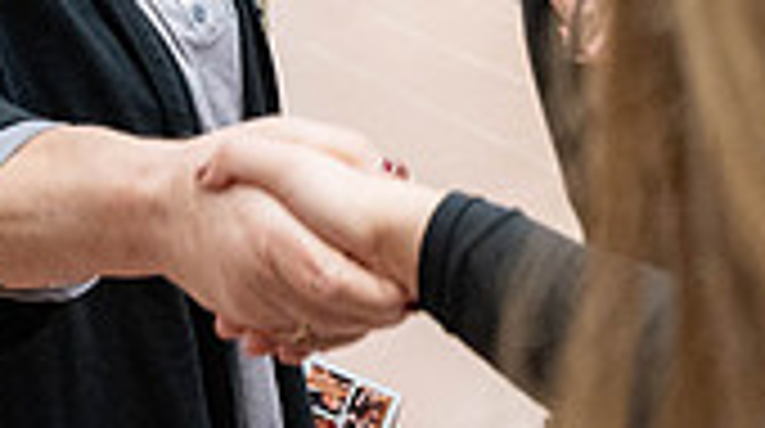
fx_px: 1742
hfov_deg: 23.0
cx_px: 878
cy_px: -209
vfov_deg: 13.2
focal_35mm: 86
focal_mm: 24
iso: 4000
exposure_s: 1/250
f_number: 2.8
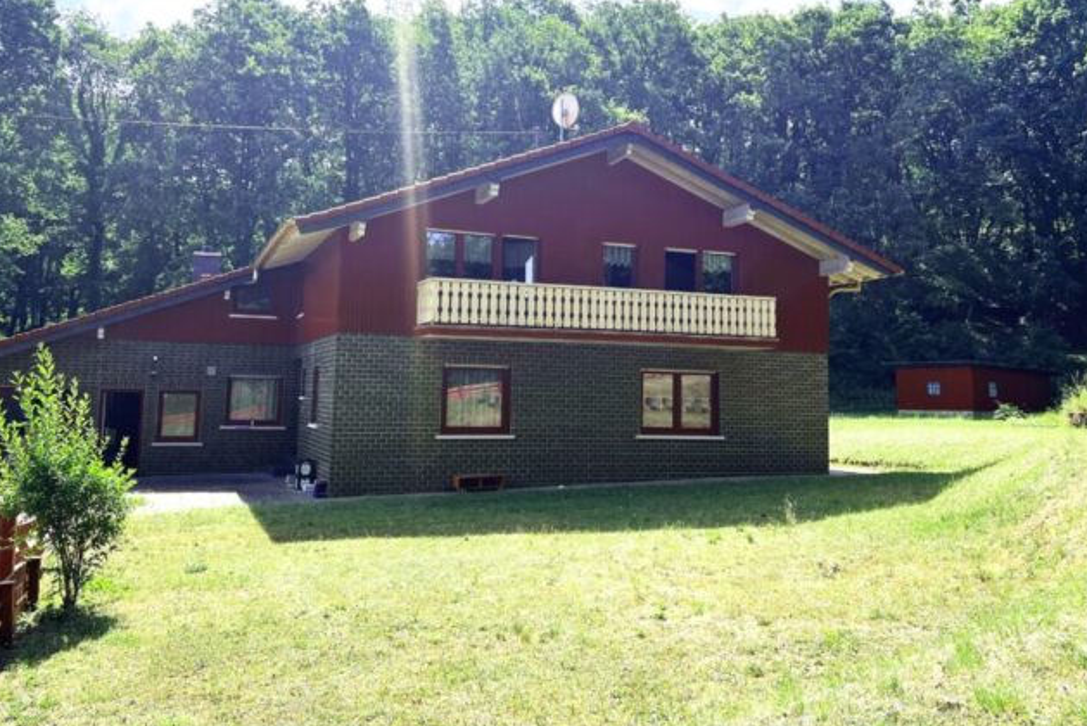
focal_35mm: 33
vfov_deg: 39.9
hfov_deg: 57.2
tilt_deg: +7.9
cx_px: 553
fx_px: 997
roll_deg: -1.9
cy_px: 301
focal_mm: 5.7
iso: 50
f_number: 1.5
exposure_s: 1/1934
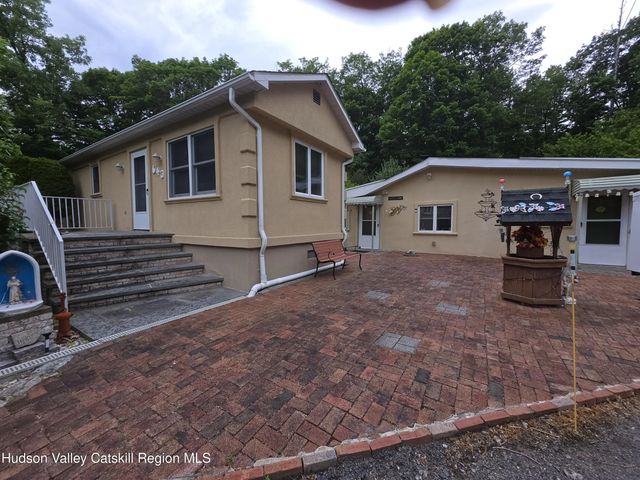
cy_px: 240
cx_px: 320
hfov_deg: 106.2
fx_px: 240
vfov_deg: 89.9
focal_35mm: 13
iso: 16
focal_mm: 2.2
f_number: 1.9
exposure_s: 1/167
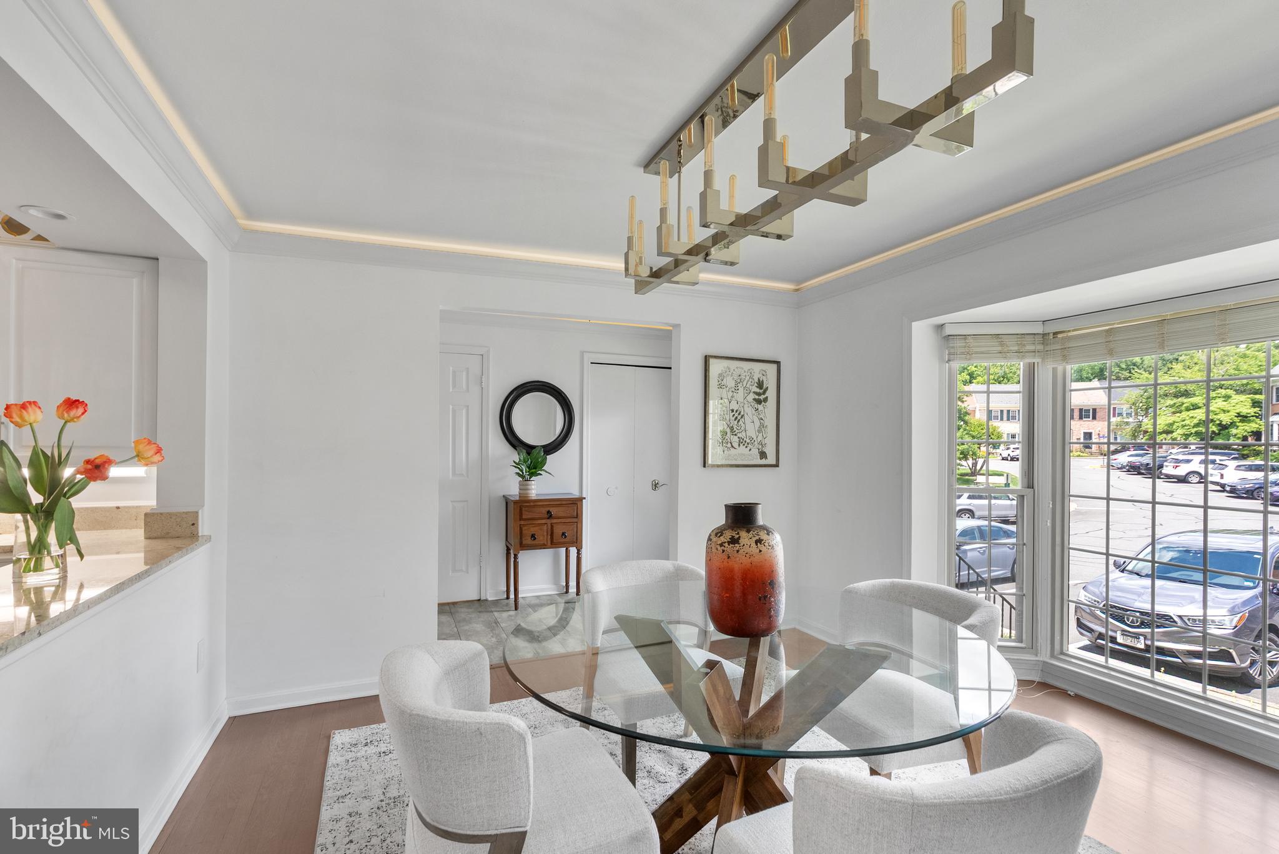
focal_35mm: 16
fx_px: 569
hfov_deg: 96.7
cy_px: 427
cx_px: 640
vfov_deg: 73.8
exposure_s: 1/20
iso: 800
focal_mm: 16
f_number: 8
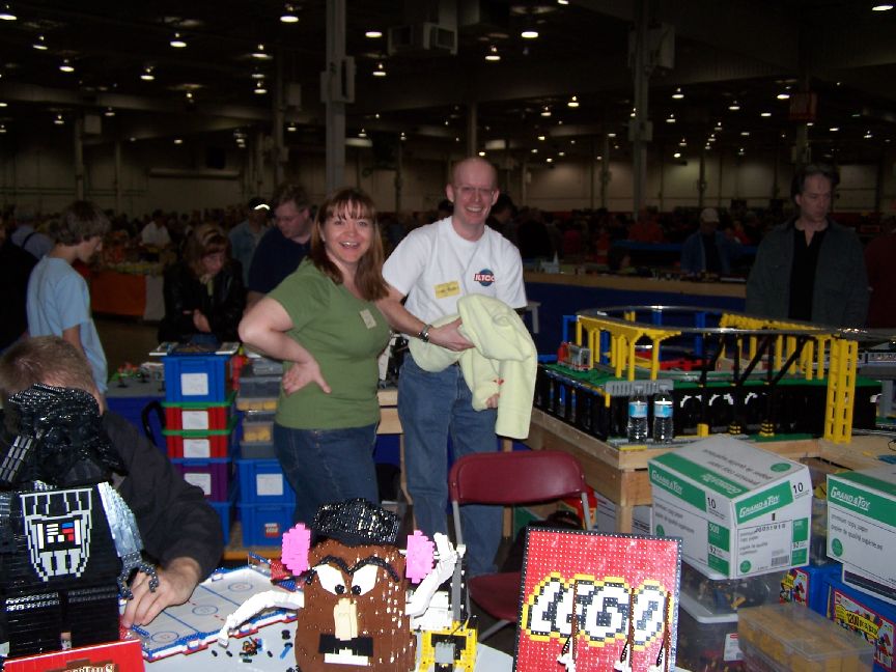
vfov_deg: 37.7
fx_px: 984
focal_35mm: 38
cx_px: 448
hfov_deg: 49.0
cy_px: 336
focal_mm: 6.3
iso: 80
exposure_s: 1/60
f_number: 2.8
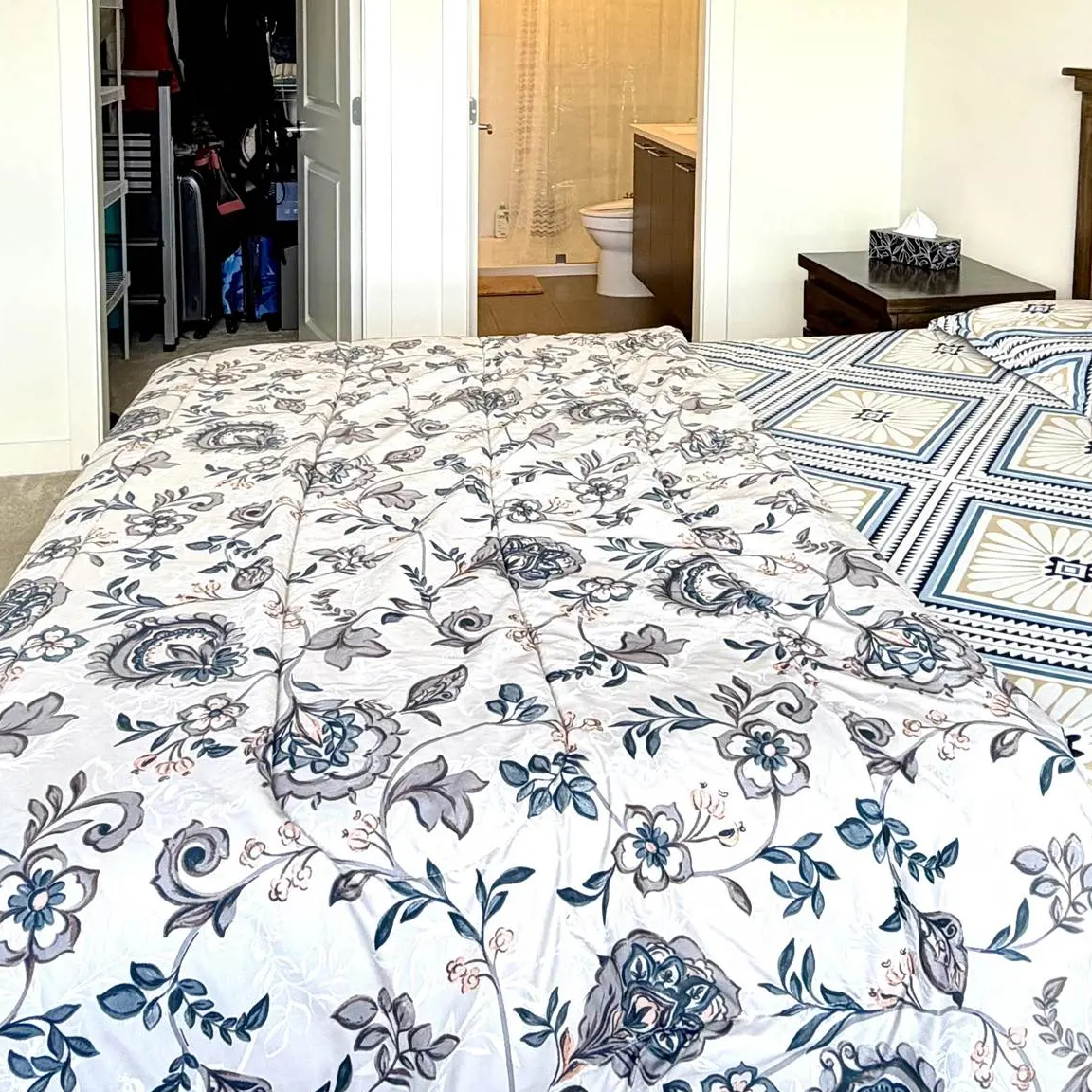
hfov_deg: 49.5
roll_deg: -0.5
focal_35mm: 33
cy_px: 135
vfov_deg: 45.6
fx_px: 1178
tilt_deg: -4.7
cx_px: 641
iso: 80
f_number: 2.2
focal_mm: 2.22
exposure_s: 1/120
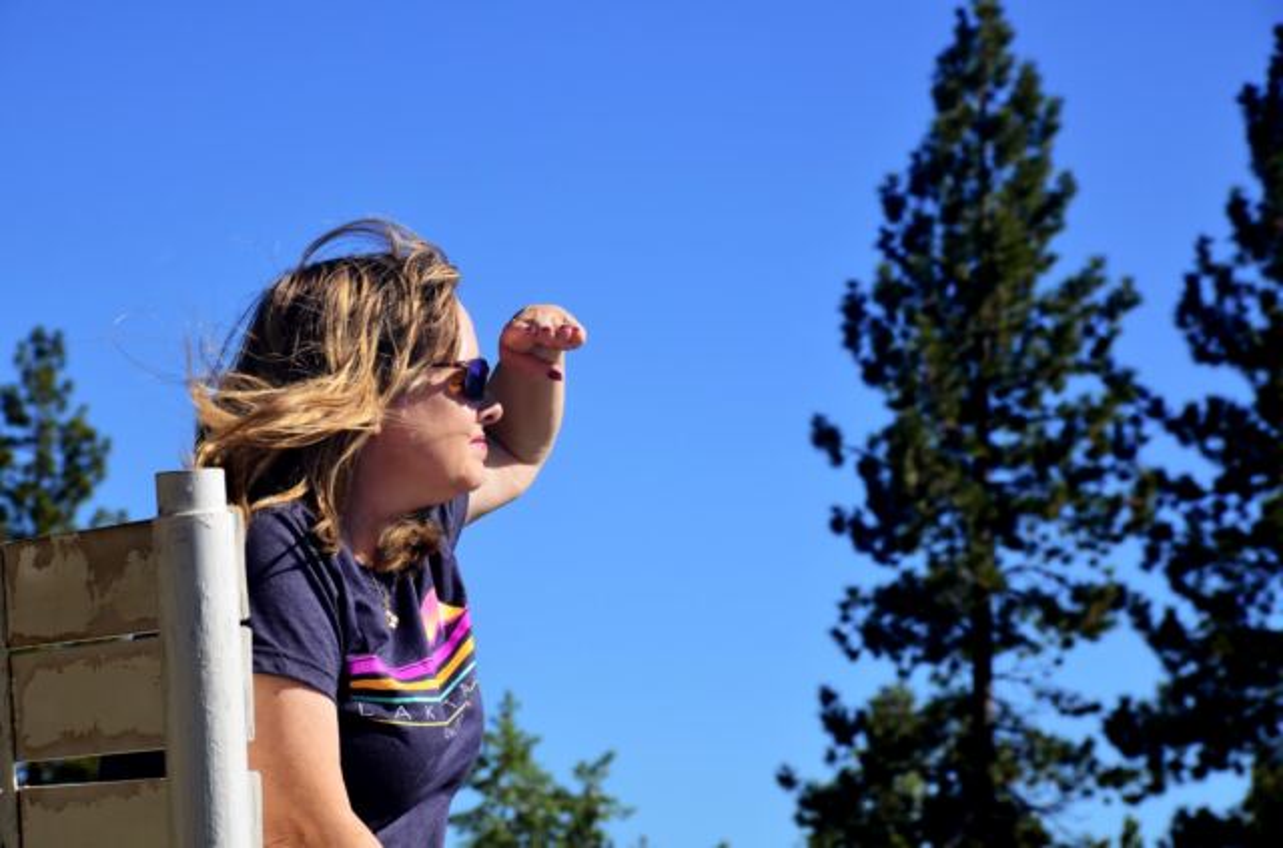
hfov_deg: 12.3
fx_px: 5971
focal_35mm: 168
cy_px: 424
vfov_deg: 8.1
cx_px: 642
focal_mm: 112
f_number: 16
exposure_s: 1/200
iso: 200
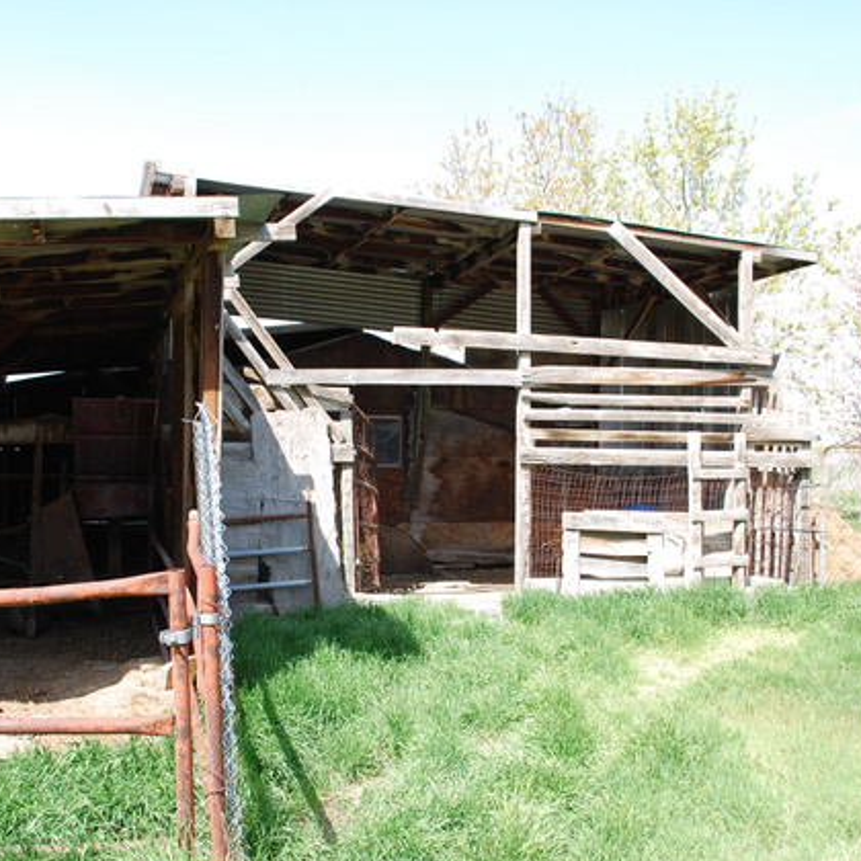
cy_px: 437
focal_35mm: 35
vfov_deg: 47.2
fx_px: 985
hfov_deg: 47.2
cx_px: 394
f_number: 5.6
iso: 100
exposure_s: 1/125
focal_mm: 18
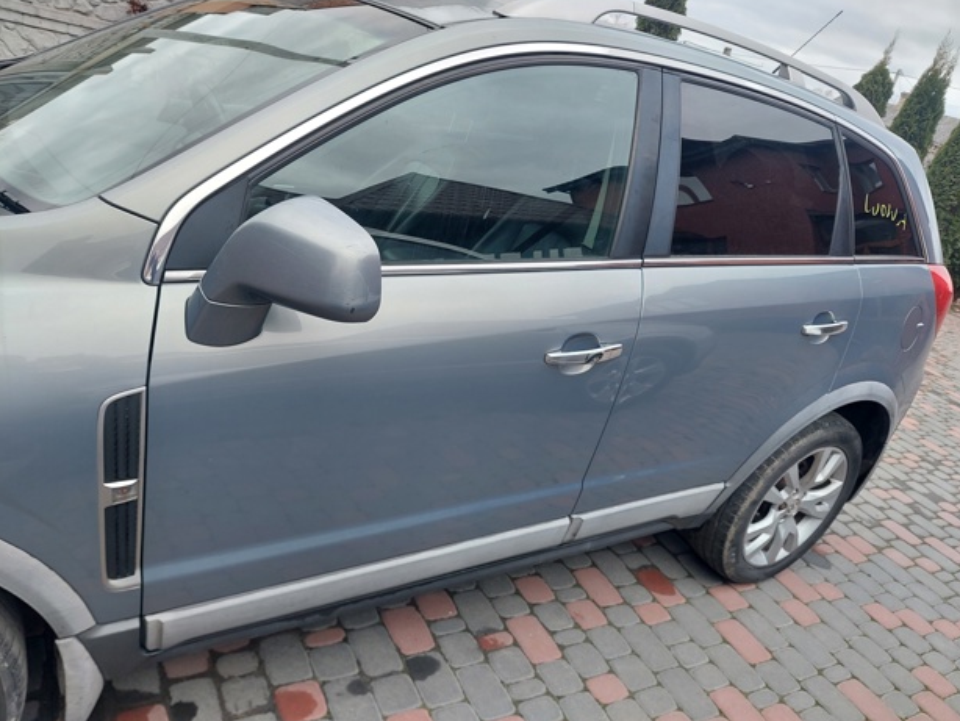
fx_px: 694
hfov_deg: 69.4
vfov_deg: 54.9
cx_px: 494
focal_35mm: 25
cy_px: 358
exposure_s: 1/100
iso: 80
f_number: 1.8
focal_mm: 5.23
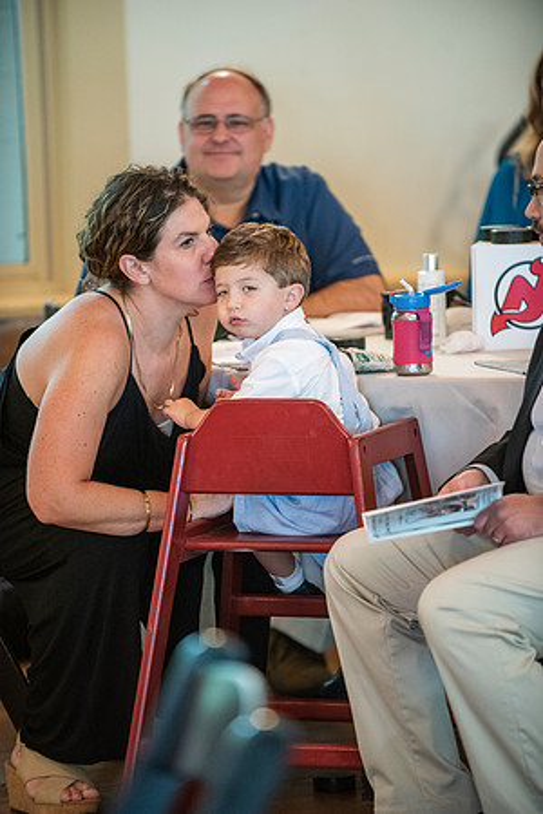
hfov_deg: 6.9
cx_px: 272
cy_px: 407
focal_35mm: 200
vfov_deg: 10.3
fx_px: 4525
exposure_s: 1/60
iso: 3200
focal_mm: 200
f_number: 2.8
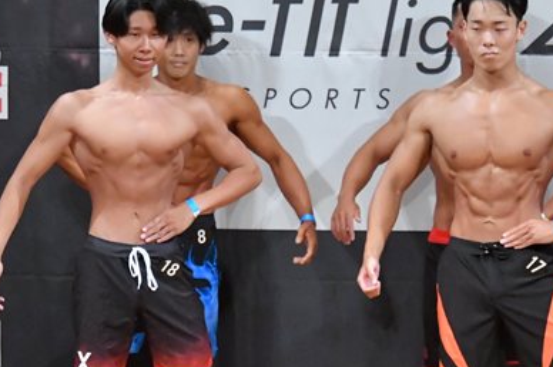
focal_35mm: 510
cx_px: 28
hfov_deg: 4.0
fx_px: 7827
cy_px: 296
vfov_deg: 2.7
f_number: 5.6
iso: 10000
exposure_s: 1/400
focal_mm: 170
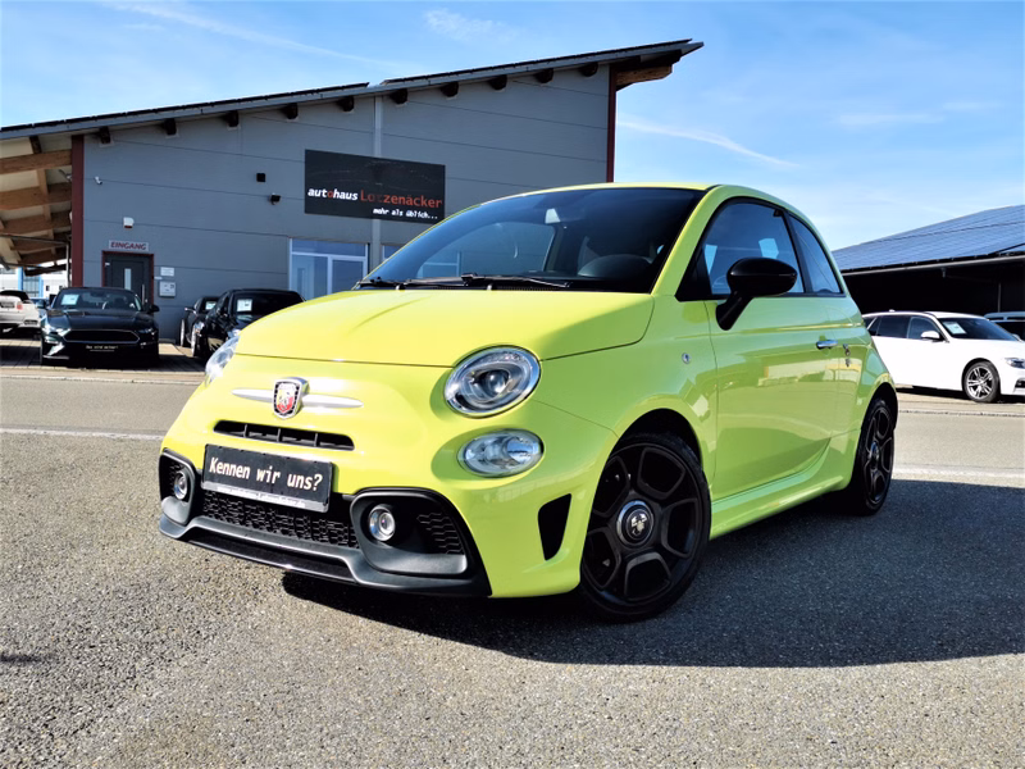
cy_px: 384
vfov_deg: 44.2
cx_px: 512
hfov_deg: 56.8
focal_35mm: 32
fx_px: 948
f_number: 1.8
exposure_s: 1/1946
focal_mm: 5.58
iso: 50
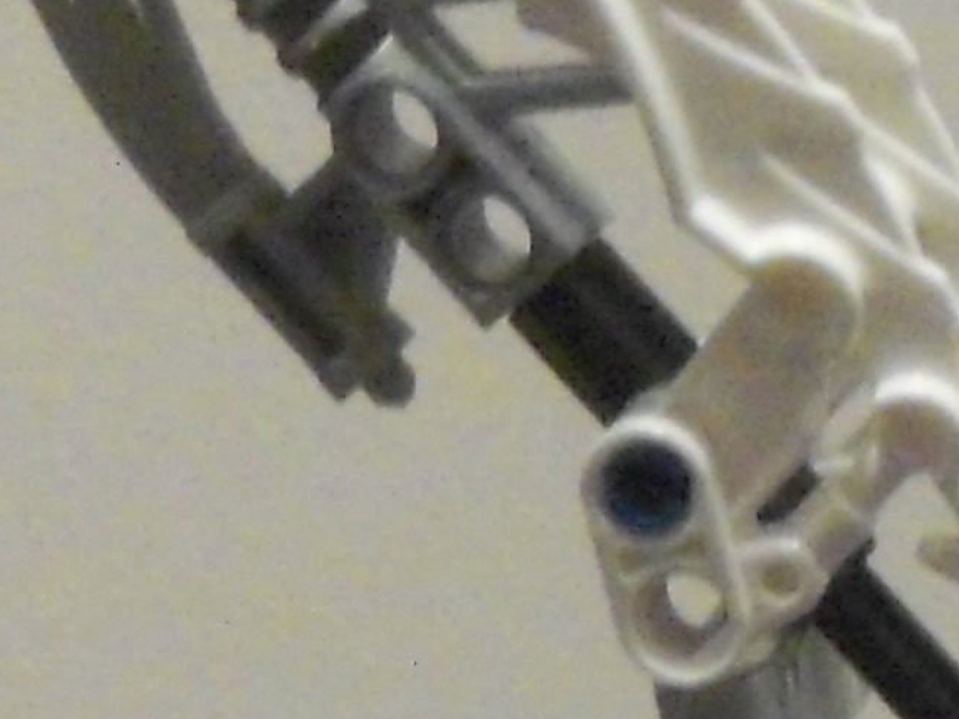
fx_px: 5901
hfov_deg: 9.1
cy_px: 1453
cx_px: 1240
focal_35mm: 213
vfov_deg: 6.7
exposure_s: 1/2
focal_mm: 6.3
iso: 400
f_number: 3
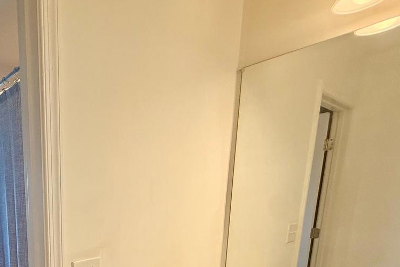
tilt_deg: -11.1
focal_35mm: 28
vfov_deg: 41.2
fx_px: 311
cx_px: 71
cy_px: 260
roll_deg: +0.9
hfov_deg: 59.5
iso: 200
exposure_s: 1/120
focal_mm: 2.22
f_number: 2.2
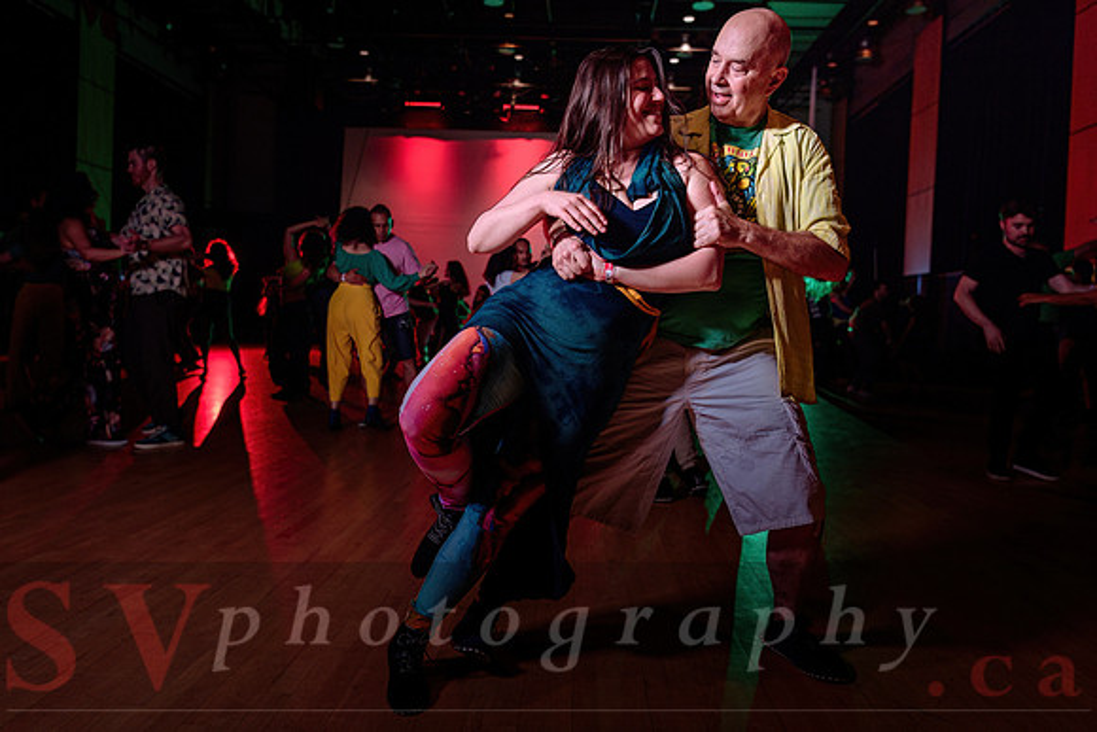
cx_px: 548
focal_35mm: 26
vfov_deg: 49.1
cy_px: 332
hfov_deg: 68.9
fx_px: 800
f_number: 3.2
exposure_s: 1/60
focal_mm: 24
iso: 1000
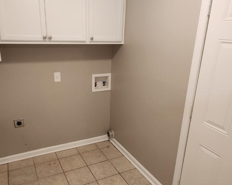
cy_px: 106
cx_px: 105
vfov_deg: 53.0
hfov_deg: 64.0
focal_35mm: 27
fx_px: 185
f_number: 2.2
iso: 250
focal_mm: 2.2
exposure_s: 1/60
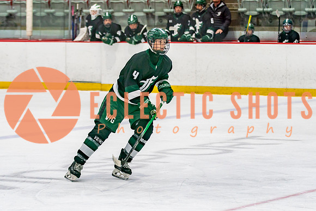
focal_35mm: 184
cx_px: 137
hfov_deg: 11.2
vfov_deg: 7.5
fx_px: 1618
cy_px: 116
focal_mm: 102
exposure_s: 1/640
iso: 500
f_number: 3.2
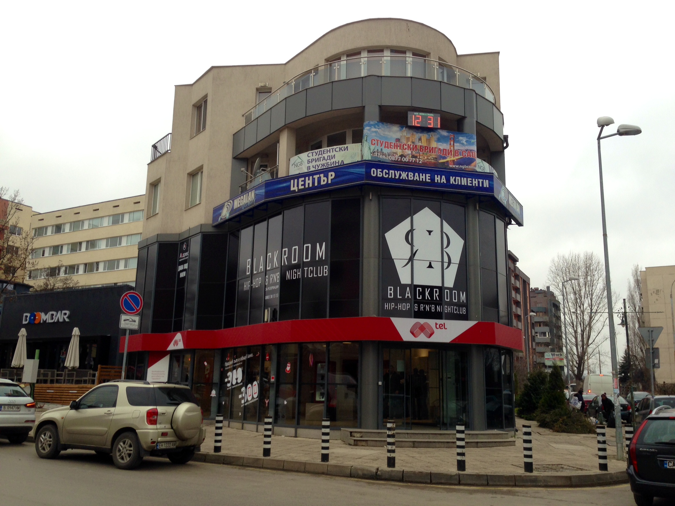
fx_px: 643
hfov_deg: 55.4
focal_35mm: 33
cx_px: 338
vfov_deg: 42.9
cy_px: 253
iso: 50
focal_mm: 4.12
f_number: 2.4
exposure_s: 1/198
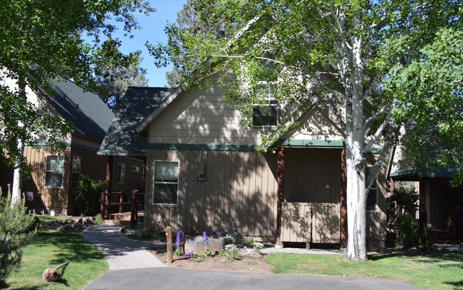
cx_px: 233
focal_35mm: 37
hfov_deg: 52.7
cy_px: 147
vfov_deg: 34.4
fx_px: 467
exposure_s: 1/160
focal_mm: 24
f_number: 6.3
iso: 100
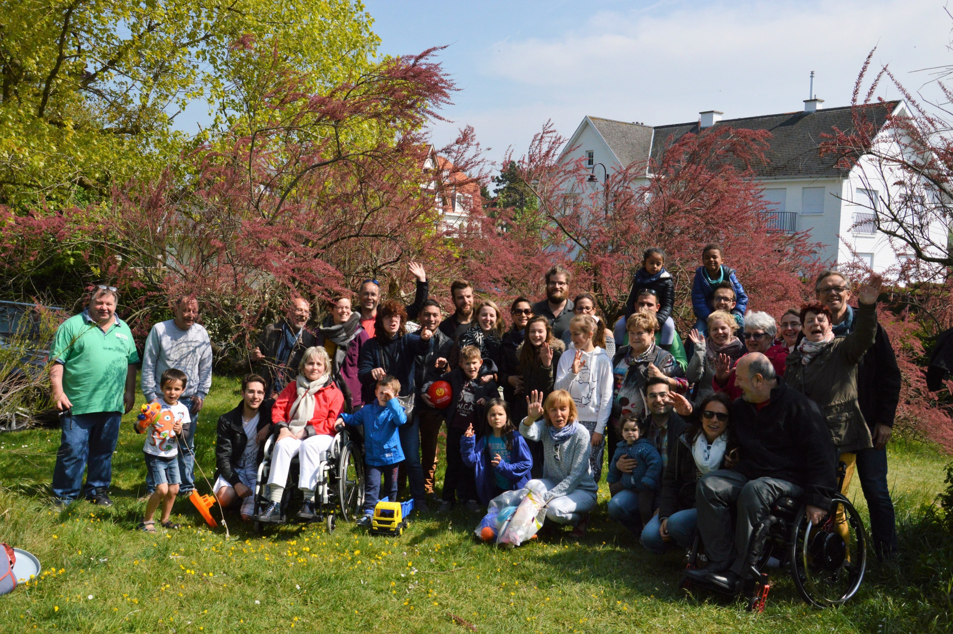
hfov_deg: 59.5
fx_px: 833
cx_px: 476
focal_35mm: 32
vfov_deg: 41.6
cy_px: 317
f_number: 9
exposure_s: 1/3200
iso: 800
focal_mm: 21
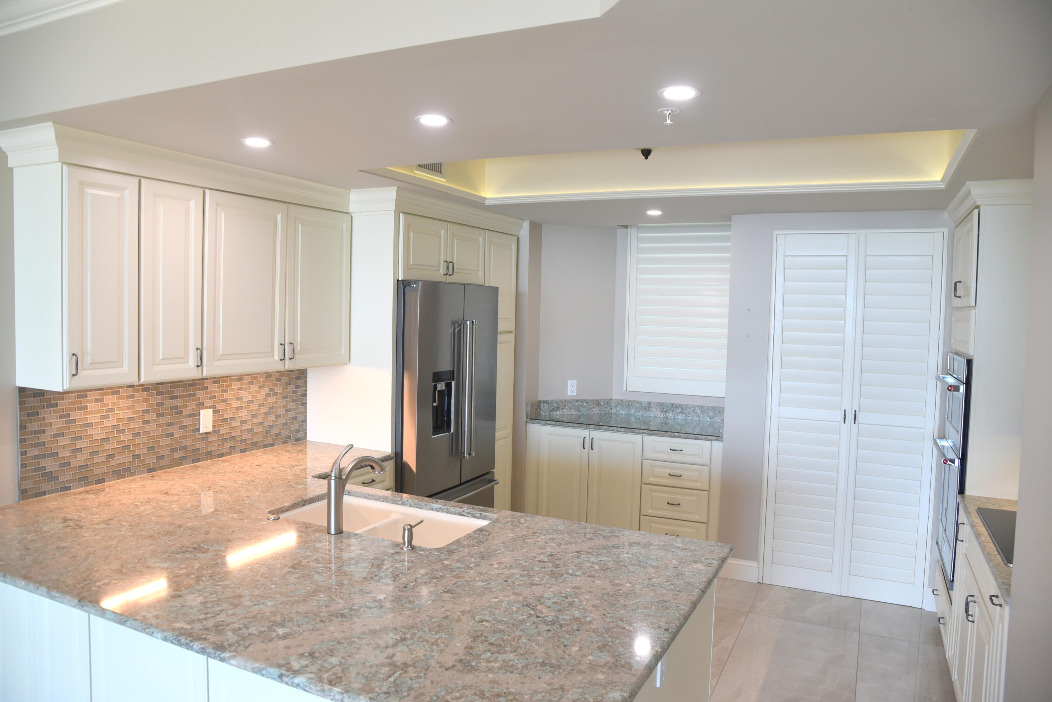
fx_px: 701
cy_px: 351
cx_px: 526
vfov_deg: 53.2
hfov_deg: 73.7
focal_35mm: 24
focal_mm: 24
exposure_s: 1/100
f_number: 5
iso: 400
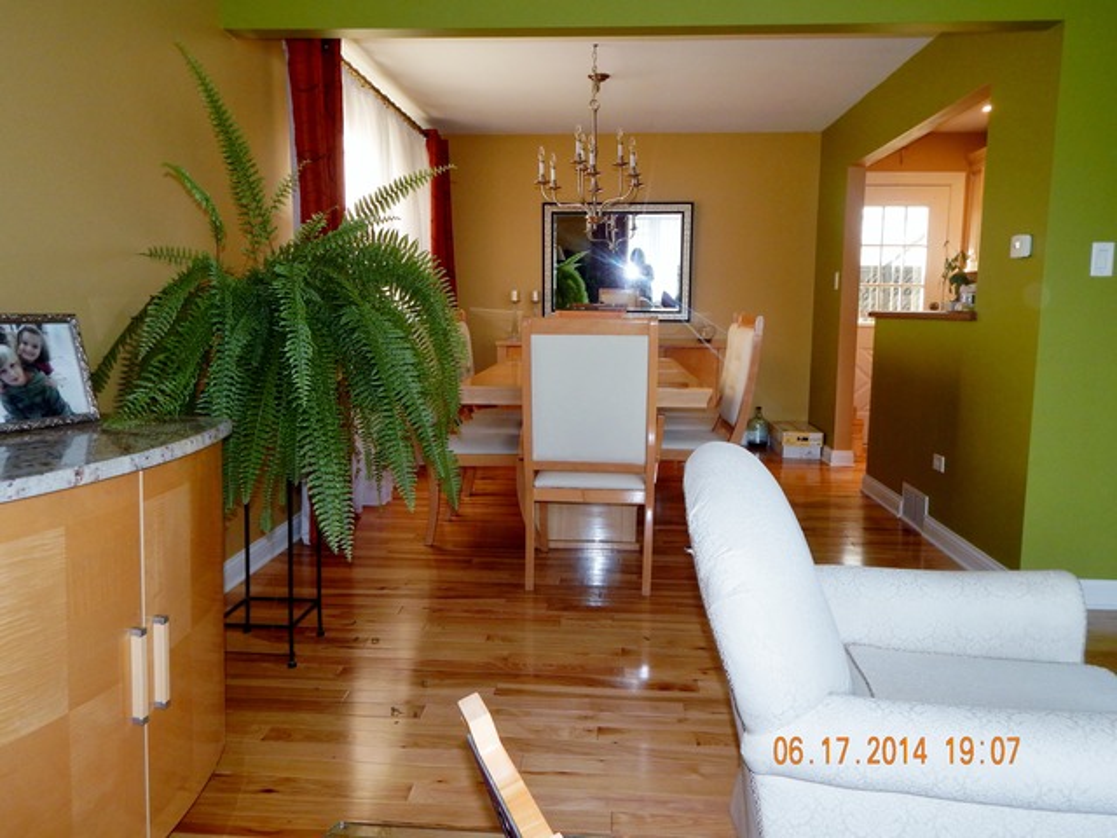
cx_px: 558
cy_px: 419
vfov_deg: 54.9
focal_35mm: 25
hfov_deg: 69.4
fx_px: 807
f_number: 3.1
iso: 200
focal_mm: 4.5
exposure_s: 1/30
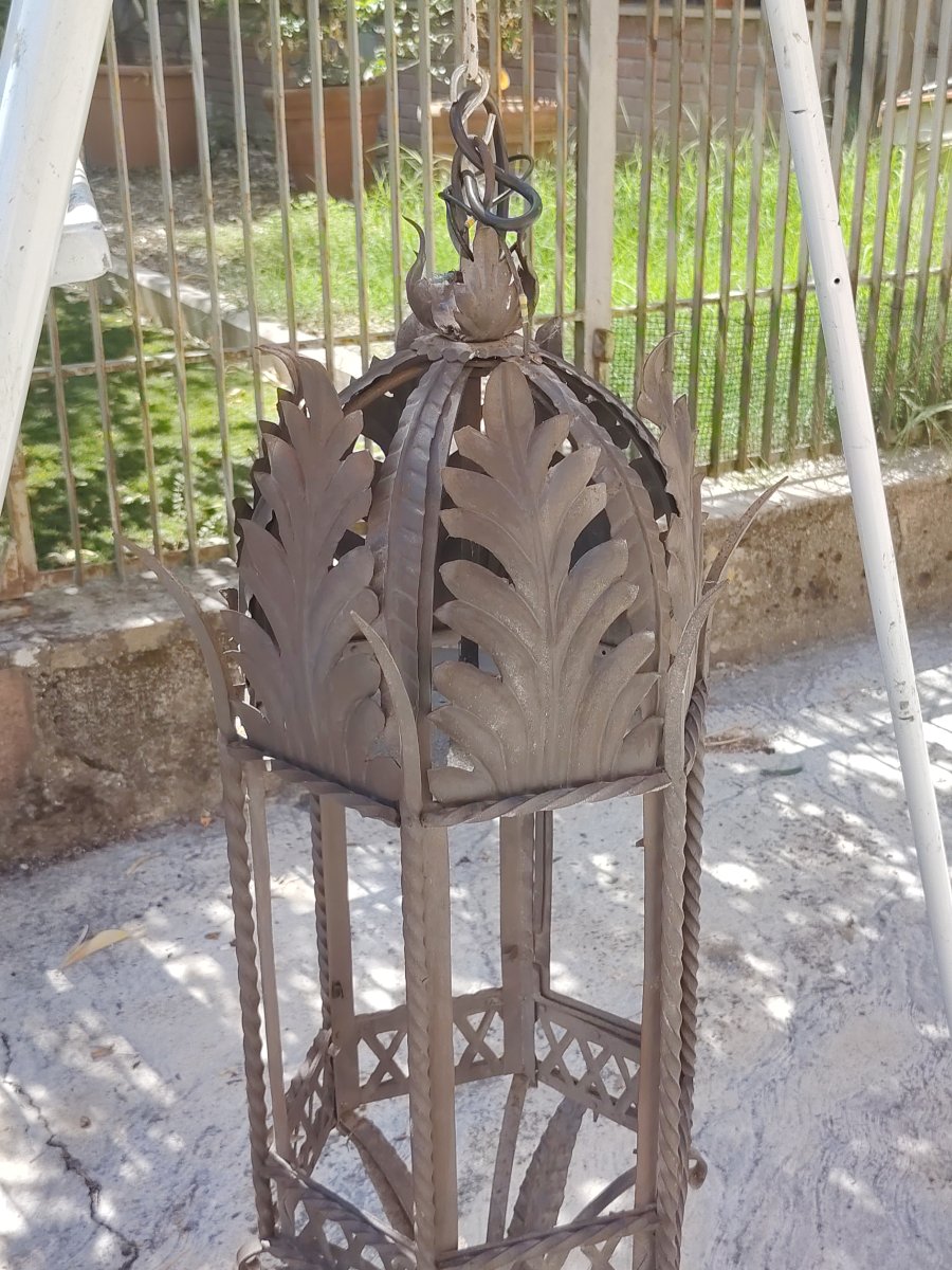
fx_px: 1577
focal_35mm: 43
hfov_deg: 33.6
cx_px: 476
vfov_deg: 43.9
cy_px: 635
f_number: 1.75
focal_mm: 5.25
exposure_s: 1/256
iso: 100
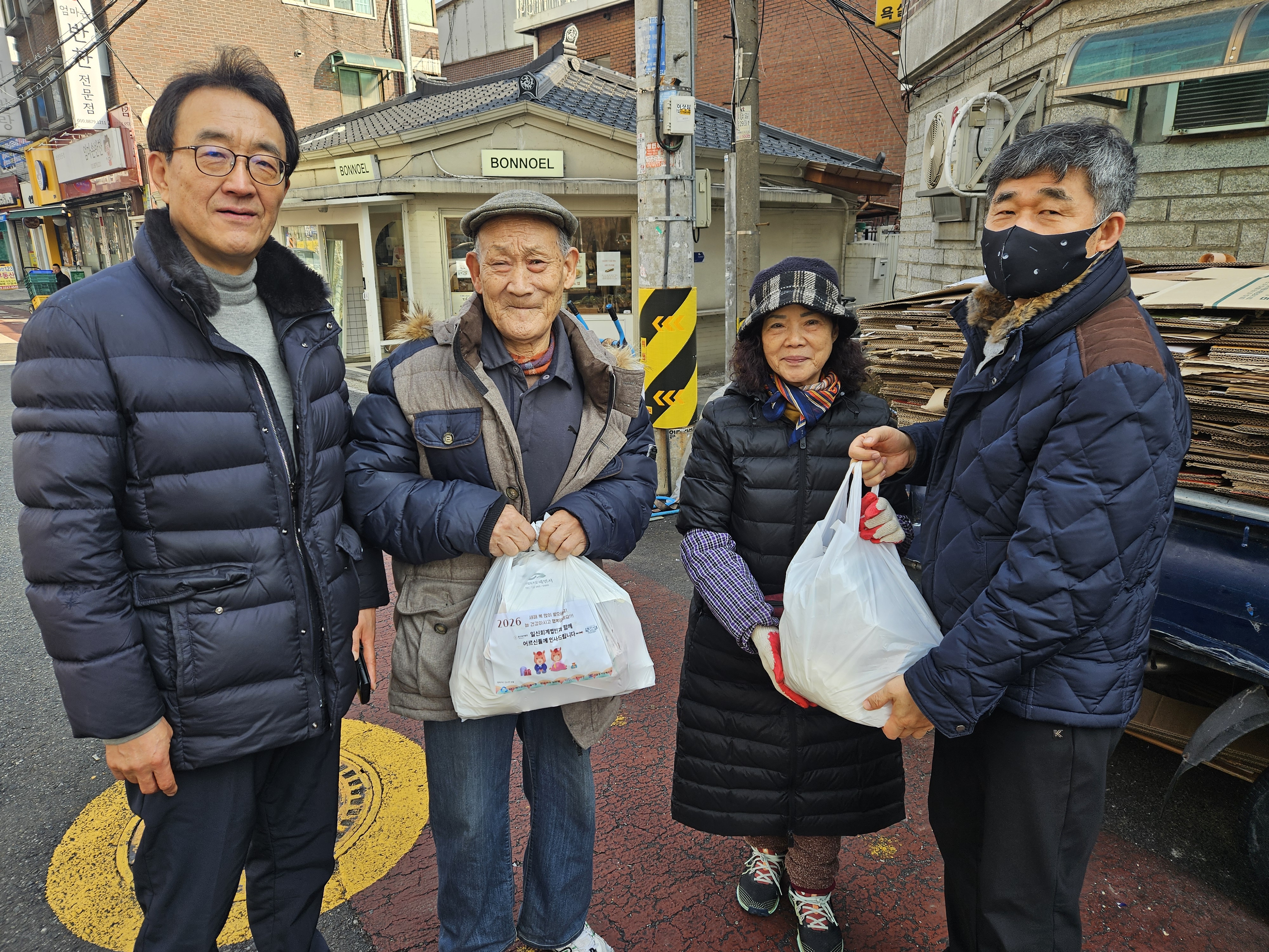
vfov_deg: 58.9
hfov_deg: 73.9
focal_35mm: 23
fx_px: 843
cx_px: 634
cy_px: 476
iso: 25
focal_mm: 5.4
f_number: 1.8
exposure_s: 1/333
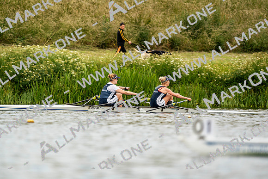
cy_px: 90
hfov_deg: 3.4
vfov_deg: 2.3
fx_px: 4468
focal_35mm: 600
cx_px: 134
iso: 500
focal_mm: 600
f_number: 6.3
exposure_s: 1/2000
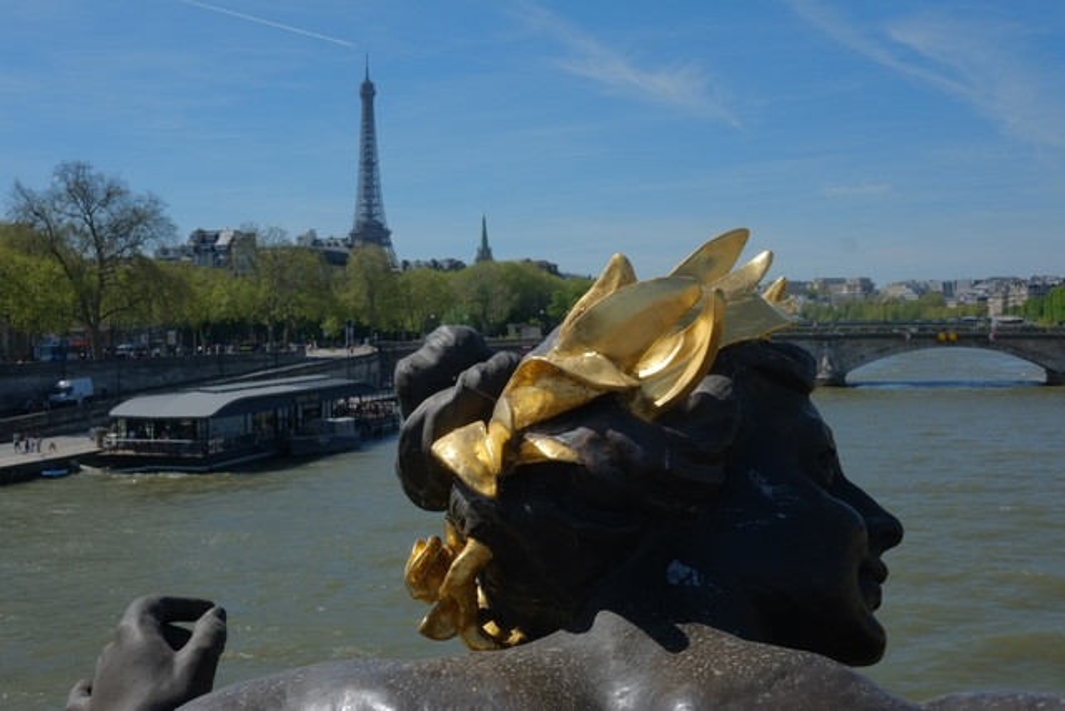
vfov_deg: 32.6
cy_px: 356
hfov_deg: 47.4
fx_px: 1213
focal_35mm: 41
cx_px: 532
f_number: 11
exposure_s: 1/420
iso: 200
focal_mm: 27
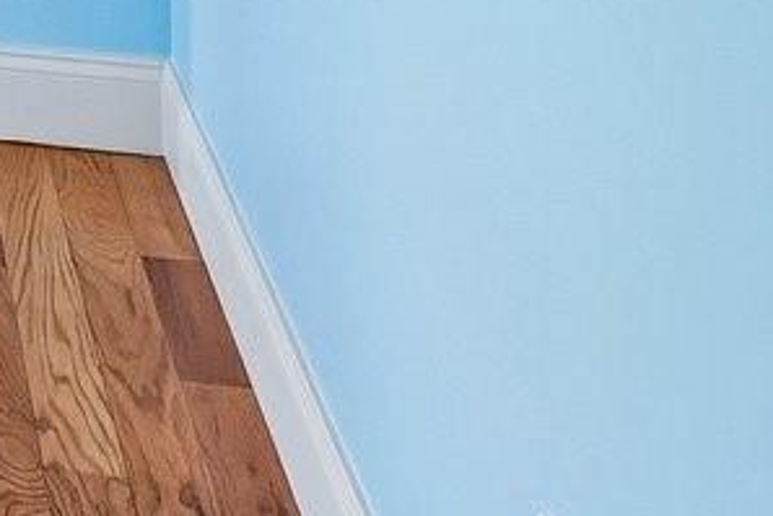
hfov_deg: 14.9
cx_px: -903
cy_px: -696
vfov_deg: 11.3
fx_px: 2213
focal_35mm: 103
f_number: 8
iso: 200
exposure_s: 1/30
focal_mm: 10
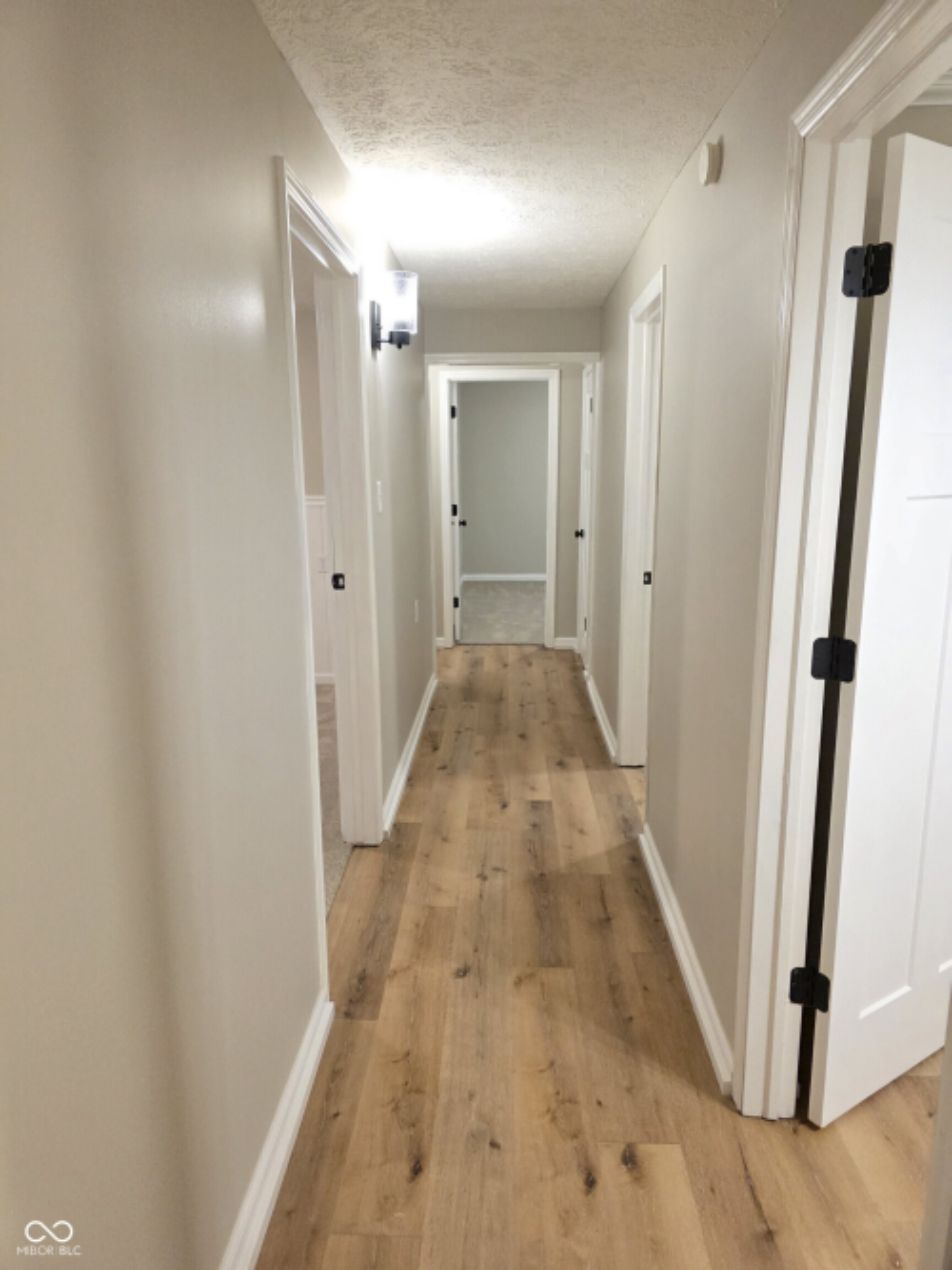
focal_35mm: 23
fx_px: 844
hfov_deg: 58.9
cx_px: 476
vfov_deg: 73.9
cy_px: 635
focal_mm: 6.3
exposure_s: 1/120
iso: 640
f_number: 1.7
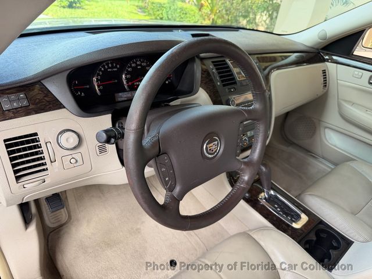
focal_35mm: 24
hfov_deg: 71.6
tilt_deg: -31.7
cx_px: 186
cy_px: 140
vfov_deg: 56.8
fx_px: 258
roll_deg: -10.4
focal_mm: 6.76
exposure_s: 1/167
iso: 100
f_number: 1.78
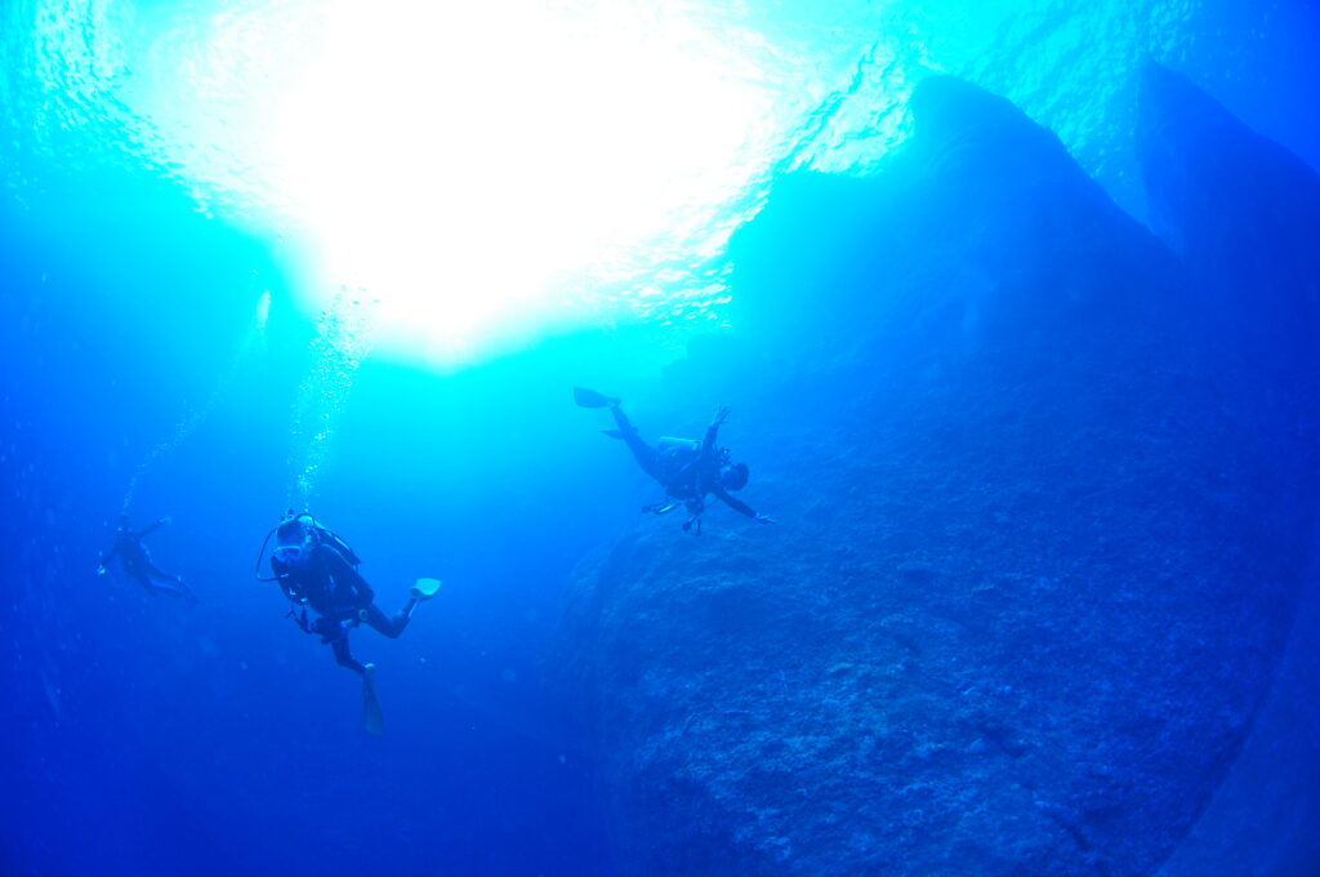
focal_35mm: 16
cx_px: 660
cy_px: 438
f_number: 5
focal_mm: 10.5
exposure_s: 1/80
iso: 200
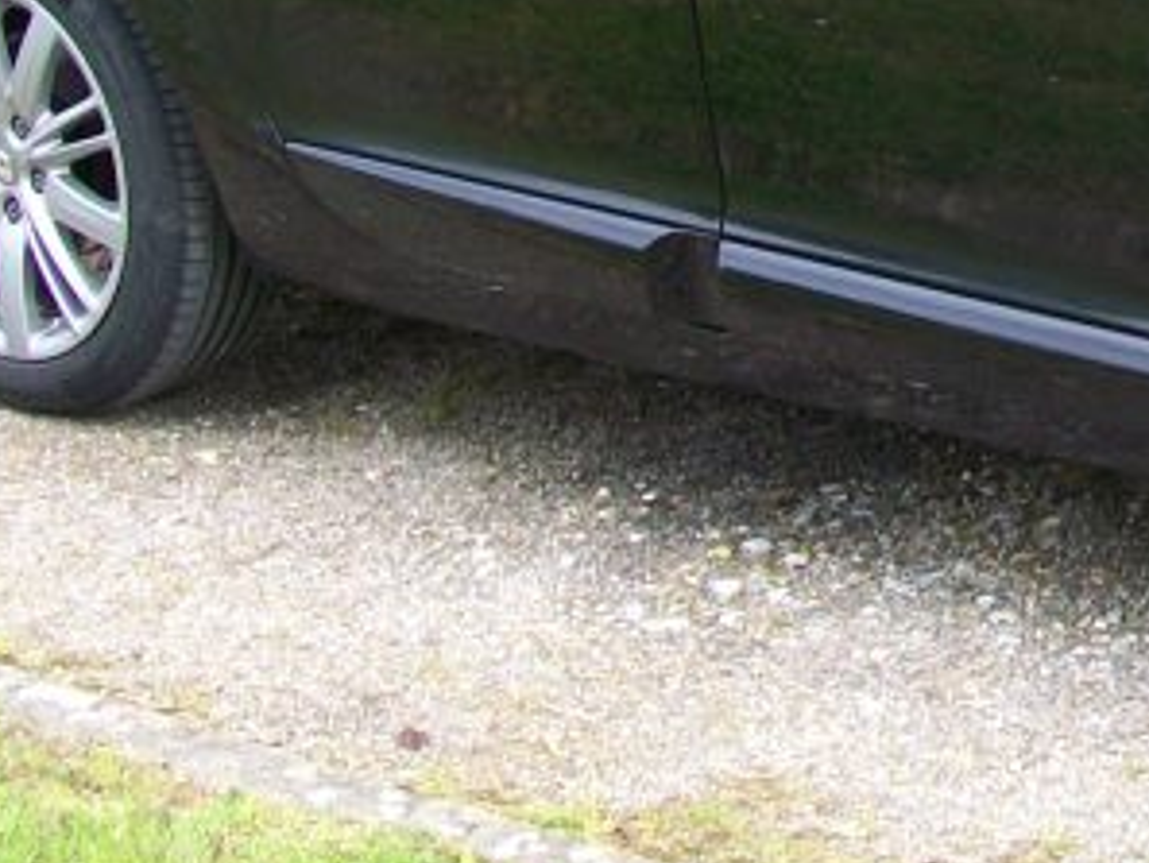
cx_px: 1493
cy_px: -197
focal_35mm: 124
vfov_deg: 11.7
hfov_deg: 15.2
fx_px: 4118
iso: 64
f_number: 2.7
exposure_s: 1/125
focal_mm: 6
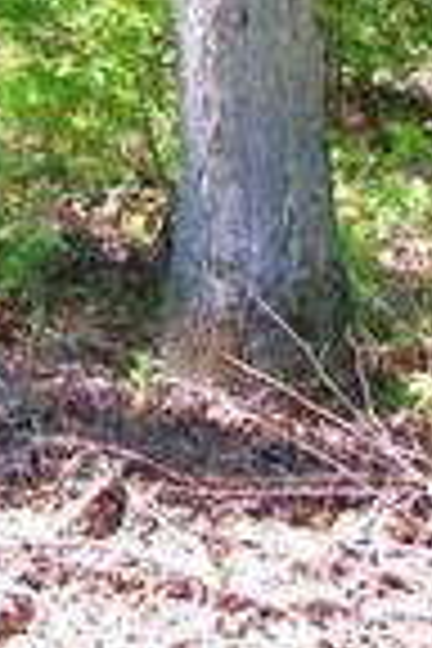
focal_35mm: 151
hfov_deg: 9.0
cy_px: -126
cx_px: -58
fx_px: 2718
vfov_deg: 13.2
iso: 50
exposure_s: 1/200
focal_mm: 6
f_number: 2.8
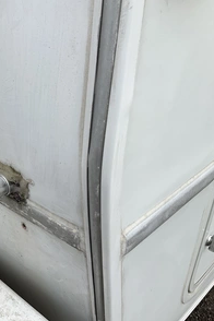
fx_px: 366
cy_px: 163
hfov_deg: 30.6
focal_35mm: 41
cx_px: 7
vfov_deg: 47.4
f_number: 1.8
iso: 25
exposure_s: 1/1195
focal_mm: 3
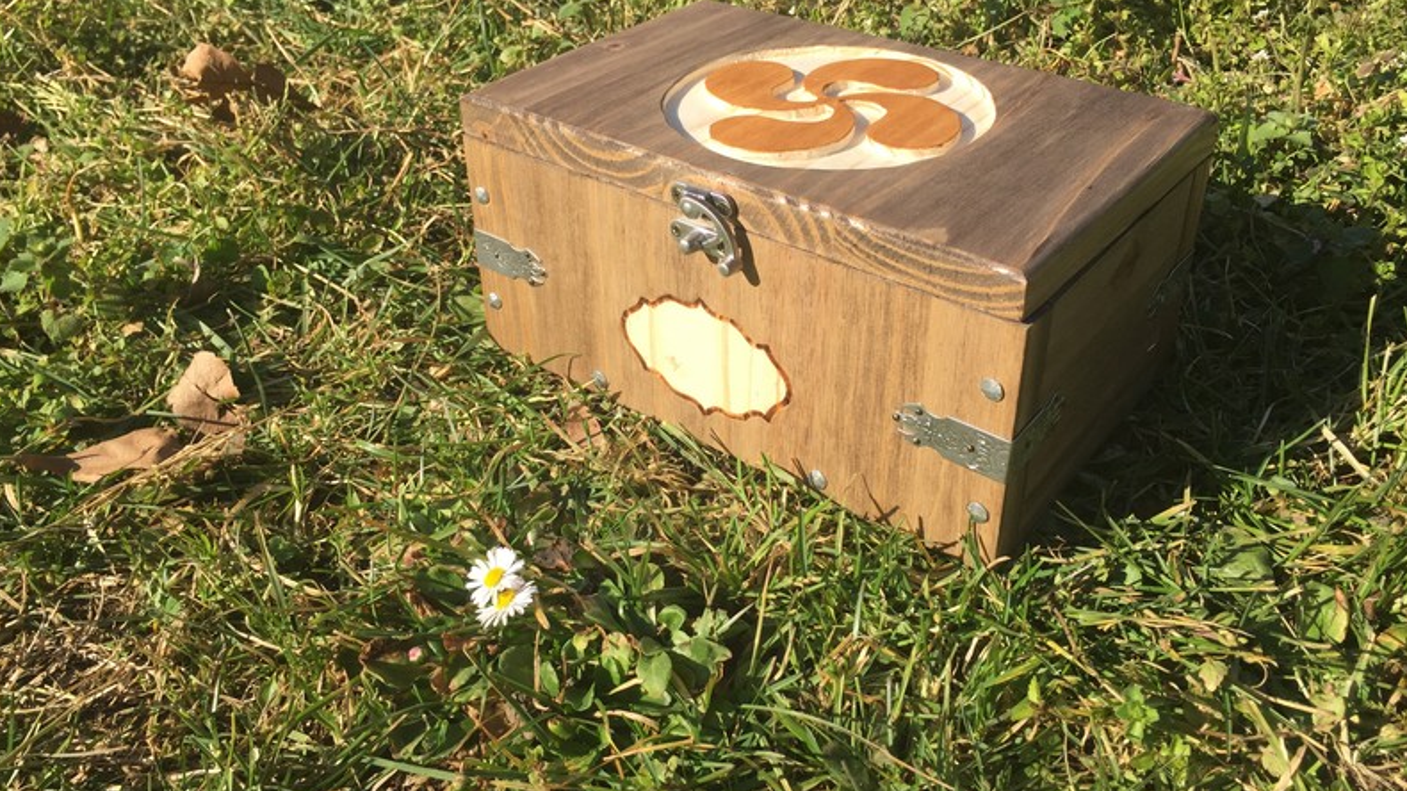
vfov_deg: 36.5
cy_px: 321
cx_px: 705
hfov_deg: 61.0
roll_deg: -4.5
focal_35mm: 32
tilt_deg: -29.6
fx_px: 1194
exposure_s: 1/1276
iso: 32
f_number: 2.2
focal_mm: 4.15
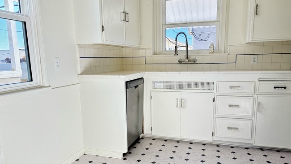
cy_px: 96
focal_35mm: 29
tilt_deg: -10.1
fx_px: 224
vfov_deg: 40.0
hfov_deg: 66.1
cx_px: 144
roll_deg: +1.1
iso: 64
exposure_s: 1/171
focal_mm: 5.96
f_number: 1.6
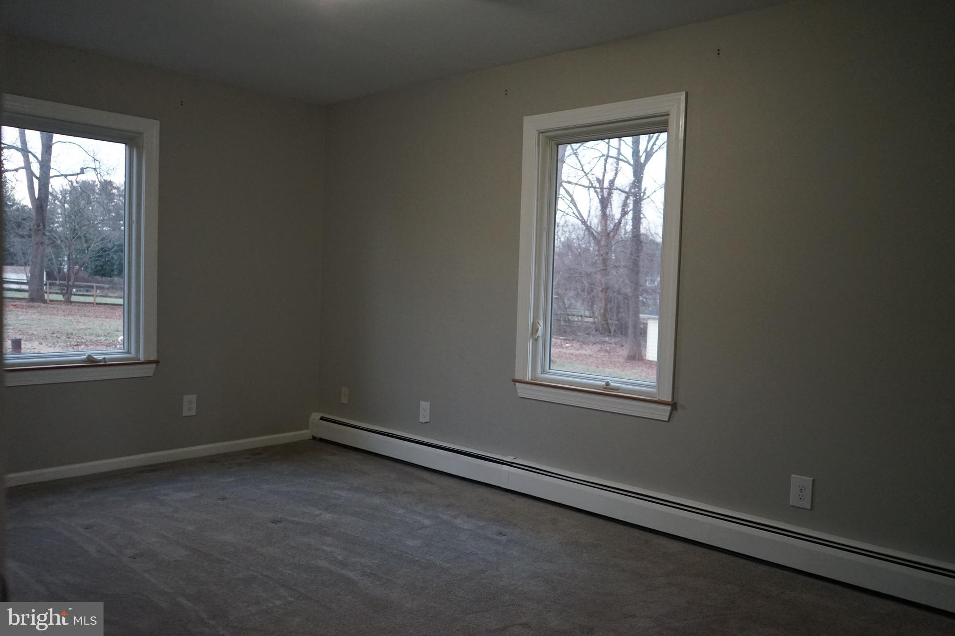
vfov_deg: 46.4
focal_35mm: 28
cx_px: 478
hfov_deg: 65.5
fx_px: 743
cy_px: 318
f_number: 3.5
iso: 3200
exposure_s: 1/160
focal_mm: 28
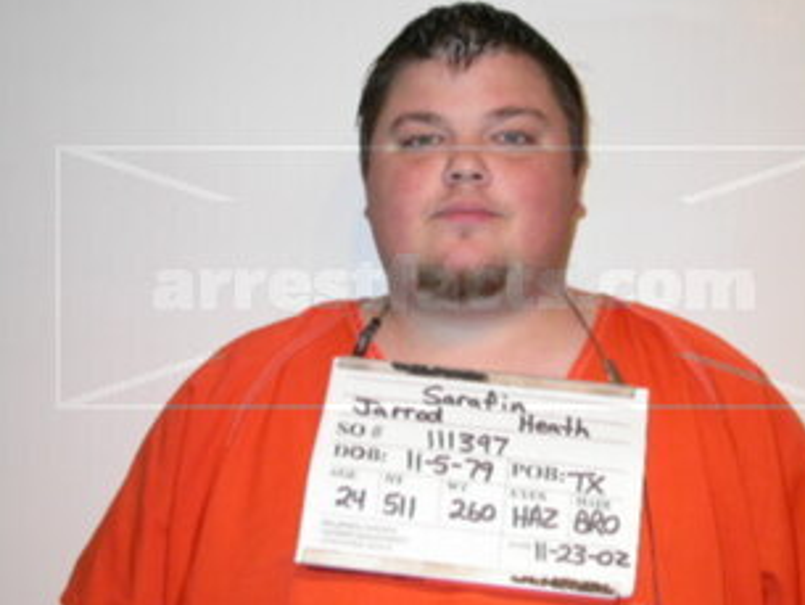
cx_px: 453
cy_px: 279
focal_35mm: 69
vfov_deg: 21.3
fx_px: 1605
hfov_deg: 28.1
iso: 100
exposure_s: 1/60.3
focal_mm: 12.7
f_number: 3.1
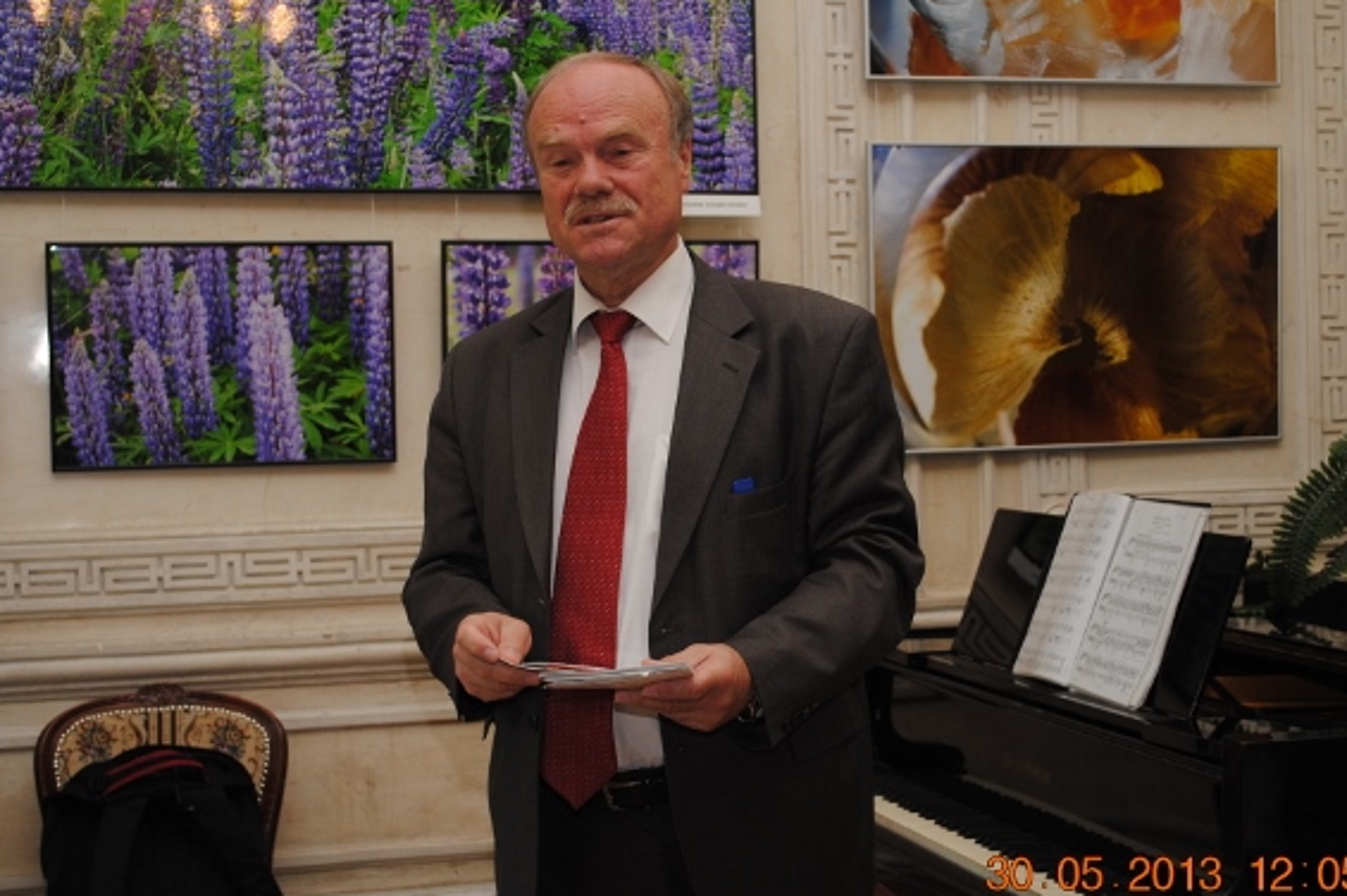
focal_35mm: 60
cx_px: 746
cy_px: 441
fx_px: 2227
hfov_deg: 33.6
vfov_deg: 22.8
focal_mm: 35
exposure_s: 1/60
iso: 200
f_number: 5
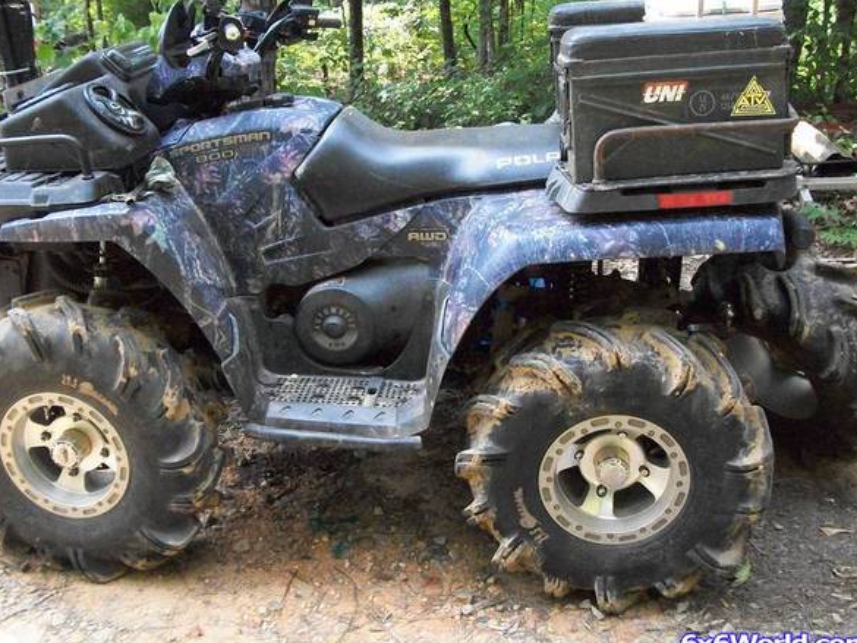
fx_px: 867
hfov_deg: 52.6
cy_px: 303
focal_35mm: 35
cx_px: 406
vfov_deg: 40.7
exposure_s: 1/500
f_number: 2.9
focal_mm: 5.7
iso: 565
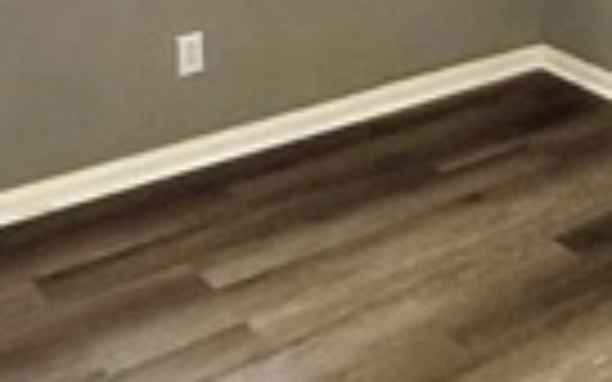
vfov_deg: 16.8
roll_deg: -2.0
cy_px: -193
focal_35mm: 70
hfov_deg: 29.2
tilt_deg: -8.7
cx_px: 396
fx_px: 1168
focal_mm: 2.22
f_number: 2.2
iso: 400
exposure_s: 1/85
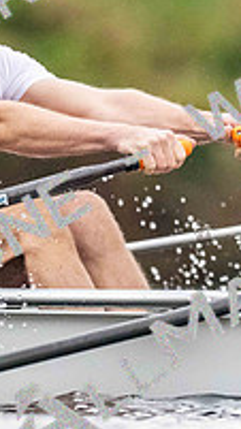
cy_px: 146
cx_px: 448
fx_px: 20628
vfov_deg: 1.2
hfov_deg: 0.7
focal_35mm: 1815
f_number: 4
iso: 6400
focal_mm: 600
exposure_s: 1/2500
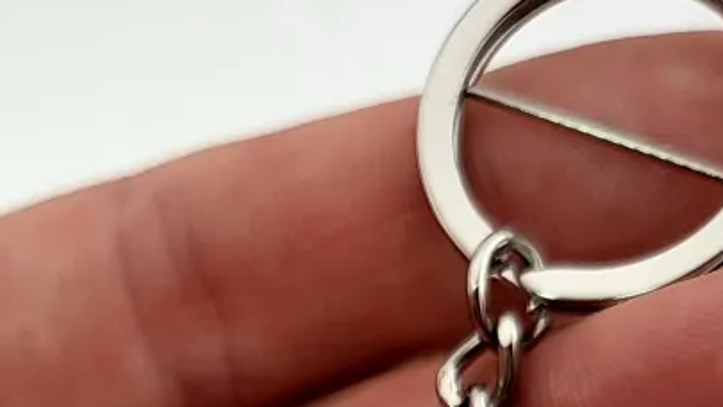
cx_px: 191
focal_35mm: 86
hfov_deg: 24.5
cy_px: 901
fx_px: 1649
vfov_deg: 12.0
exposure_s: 1/101
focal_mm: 5
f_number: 1.8
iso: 50
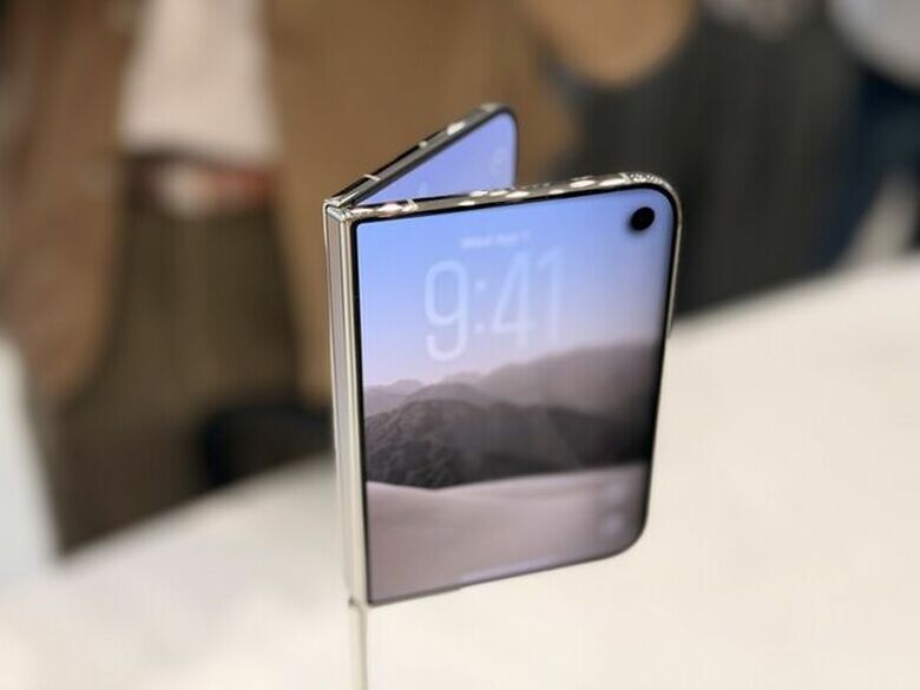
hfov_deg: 39.7
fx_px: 1276
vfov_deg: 30.3
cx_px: 460
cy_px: 345
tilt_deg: -31.9
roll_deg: +0.2
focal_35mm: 48
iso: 80
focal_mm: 6.76
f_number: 1.78
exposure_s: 1/100
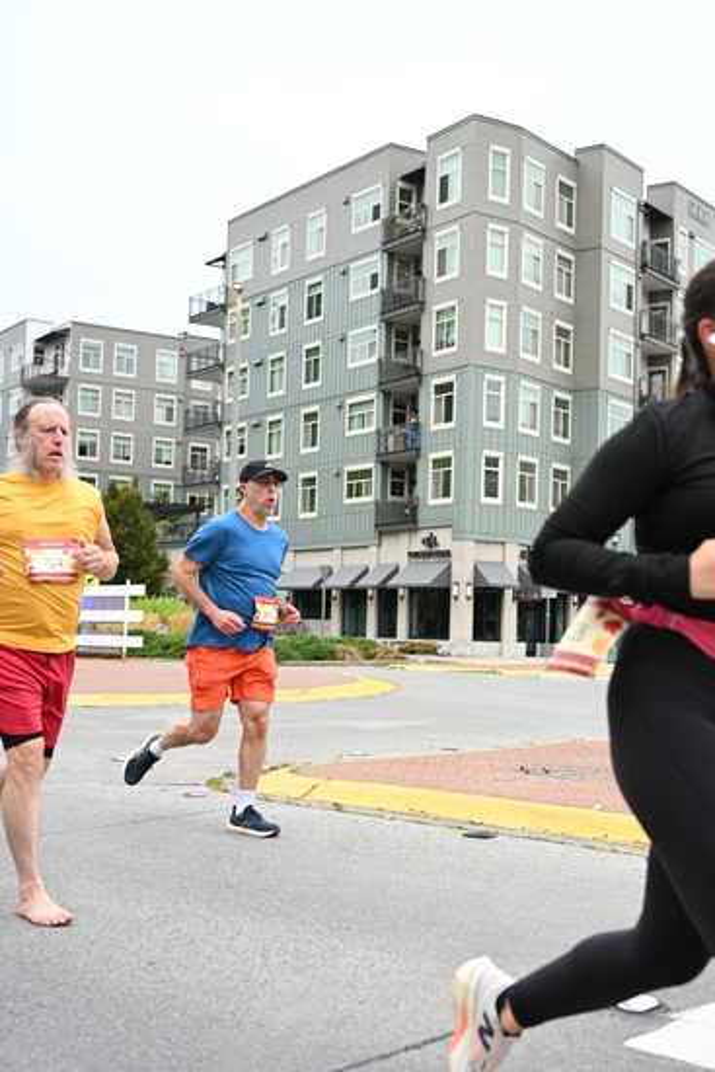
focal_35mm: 45
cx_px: 358
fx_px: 1340
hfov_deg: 29.9
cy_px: 536
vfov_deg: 43.6
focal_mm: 45
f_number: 4
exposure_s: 1/800
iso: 1600
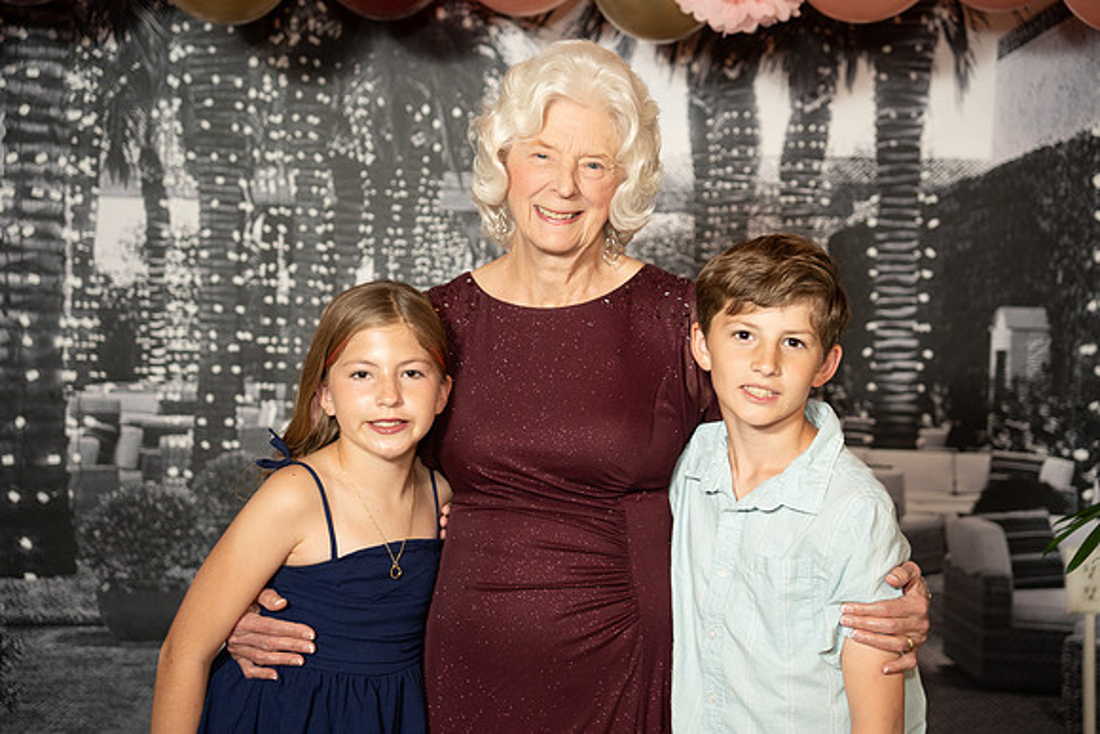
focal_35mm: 59
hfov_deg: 33.8
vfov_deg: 22.9
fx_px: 1809
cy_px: 367
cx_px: 550
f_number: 2.8
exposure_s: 1/160
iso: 1000
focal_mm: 59.2
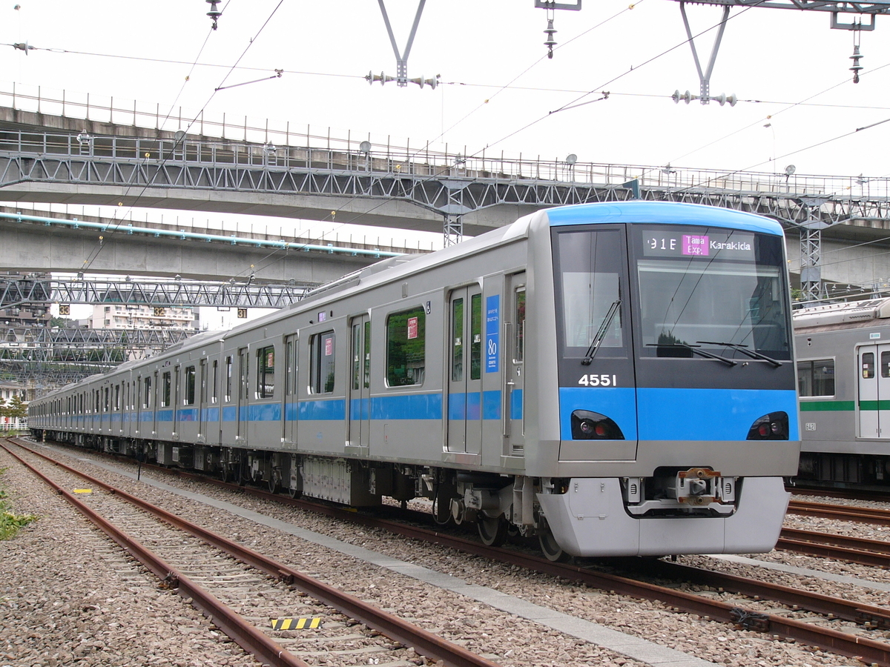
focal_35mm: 58
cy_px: 334
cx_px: 445
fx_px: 1491
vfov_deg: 25.2
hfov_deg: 33.2
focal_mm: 9.7
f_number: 4
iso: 50
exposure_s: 1/125
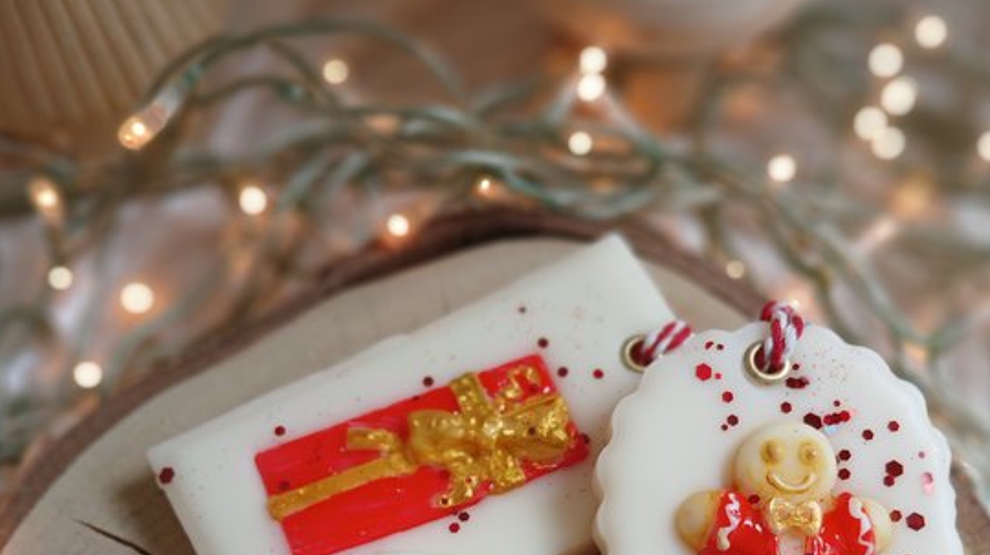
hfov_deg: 48.4
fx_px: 1102
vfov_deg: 27.0
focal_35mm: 42
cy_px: 533
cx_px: 517
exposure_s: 1/50
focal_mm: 3.98
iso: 25
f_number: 1.8
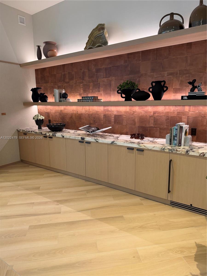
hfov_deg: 56.8
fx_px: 191
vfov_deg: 71.6
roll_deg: +2.5
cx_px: 104
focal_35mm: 24
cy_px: 138
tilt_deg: -11.4
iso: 200
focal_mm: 6.76
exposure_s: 1/60
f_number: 1.78
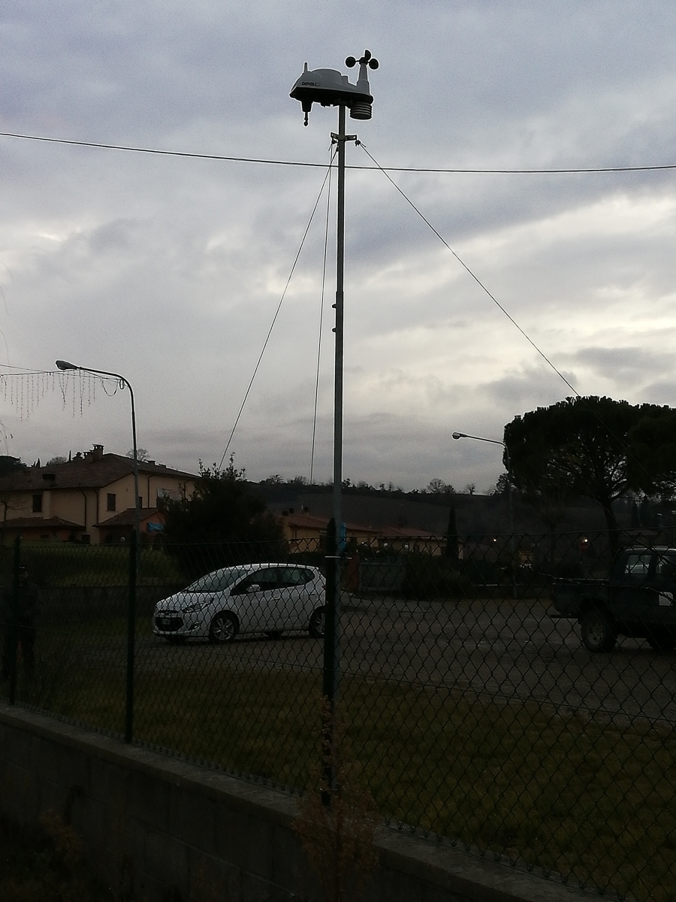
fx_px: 1354
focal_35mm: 52
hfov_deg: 28.0
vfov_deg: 36.8
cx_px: 338
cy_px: 451
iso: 160
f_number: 2.2
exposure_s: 1/33.3
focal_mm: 3.81
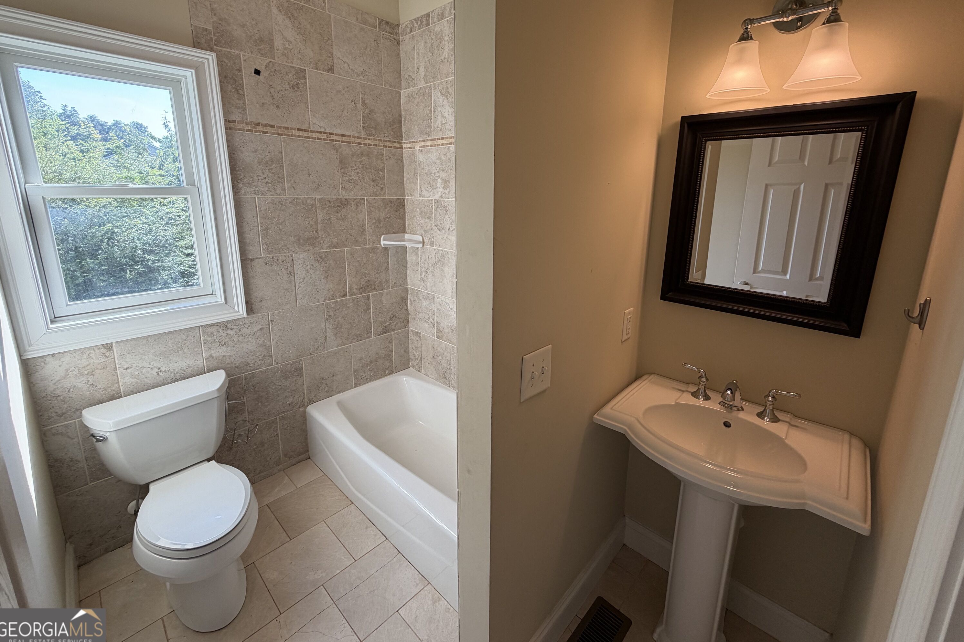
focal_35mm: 15
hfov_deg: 100.4
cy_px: 274
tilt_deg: -12.5
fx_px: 402
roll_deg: +0.0
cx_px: 491
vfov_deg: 76.8
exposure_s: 1/120
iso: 80
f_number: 2.2
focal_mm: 2.22
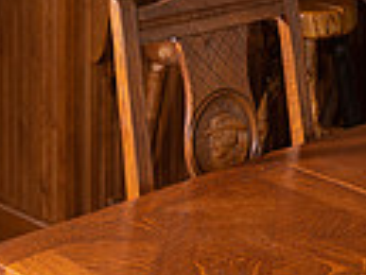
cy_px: -201
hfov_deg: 18.2
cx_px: 345
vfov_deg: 12.8
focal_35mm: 106
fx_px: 1122
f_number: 11
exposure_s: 1/25
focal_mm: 24
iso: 200
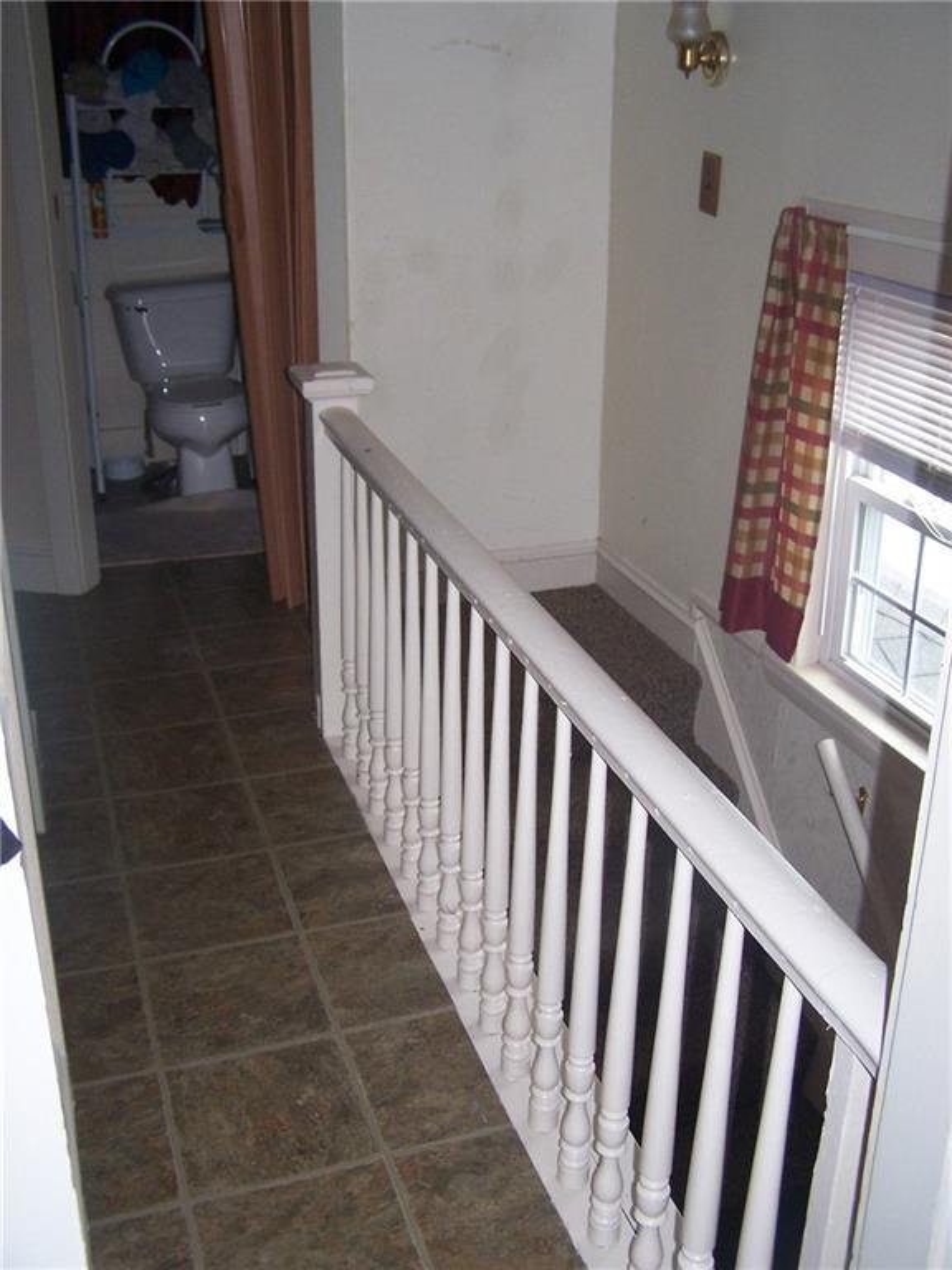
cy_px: 635
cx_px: 476
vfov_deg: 49.0
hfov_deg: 37.7
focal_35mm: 38
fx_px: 1393
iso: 140
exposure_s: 1/60
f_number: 2.8
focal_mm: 6.3
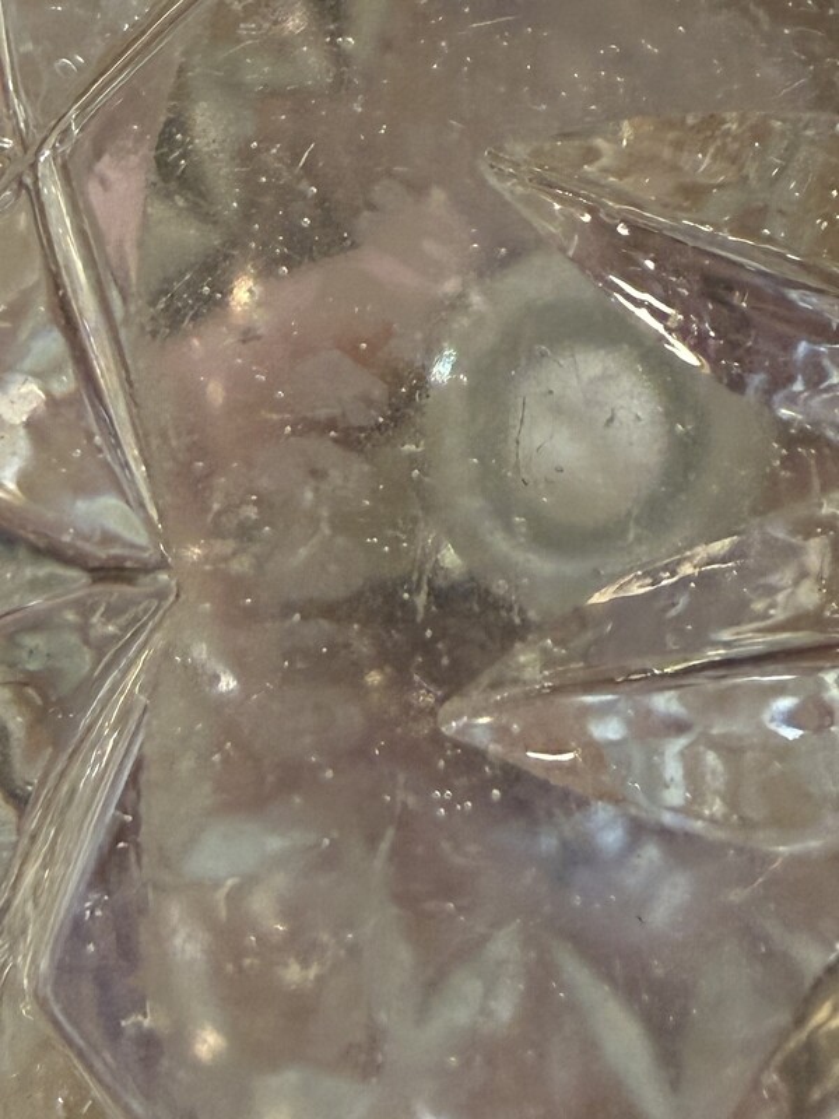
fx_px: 776
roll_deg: -37.2
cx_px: 420
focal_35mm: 24
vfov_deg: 71.6
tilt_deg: -36.0
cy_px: 560
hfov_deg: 56.8
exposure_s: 1/100
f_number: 2.2
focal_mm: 2.22
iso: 400
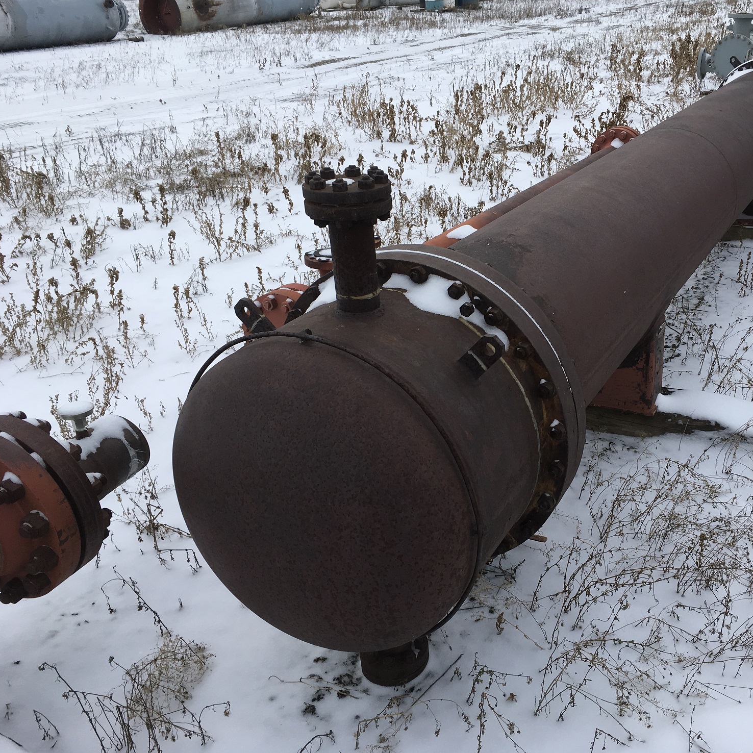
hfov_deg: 46.5
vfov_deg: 47.2
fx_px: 861
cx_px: 502
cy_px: 376
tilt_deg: -27.9
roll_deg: -1.8
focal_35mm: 35
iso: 25
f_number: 2.2
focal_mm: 4.15
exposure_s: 1/651
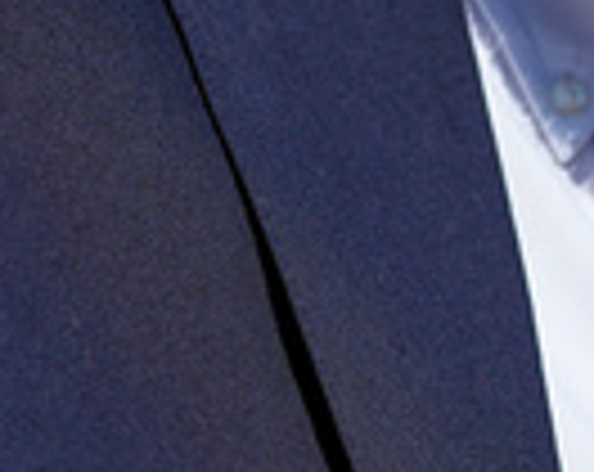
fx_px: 17261
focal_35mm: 984
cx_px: 837
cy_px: 175
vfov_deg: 1.6
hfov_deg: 2.0
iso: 125
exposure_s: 1/10000
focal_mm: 135
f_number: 1.8
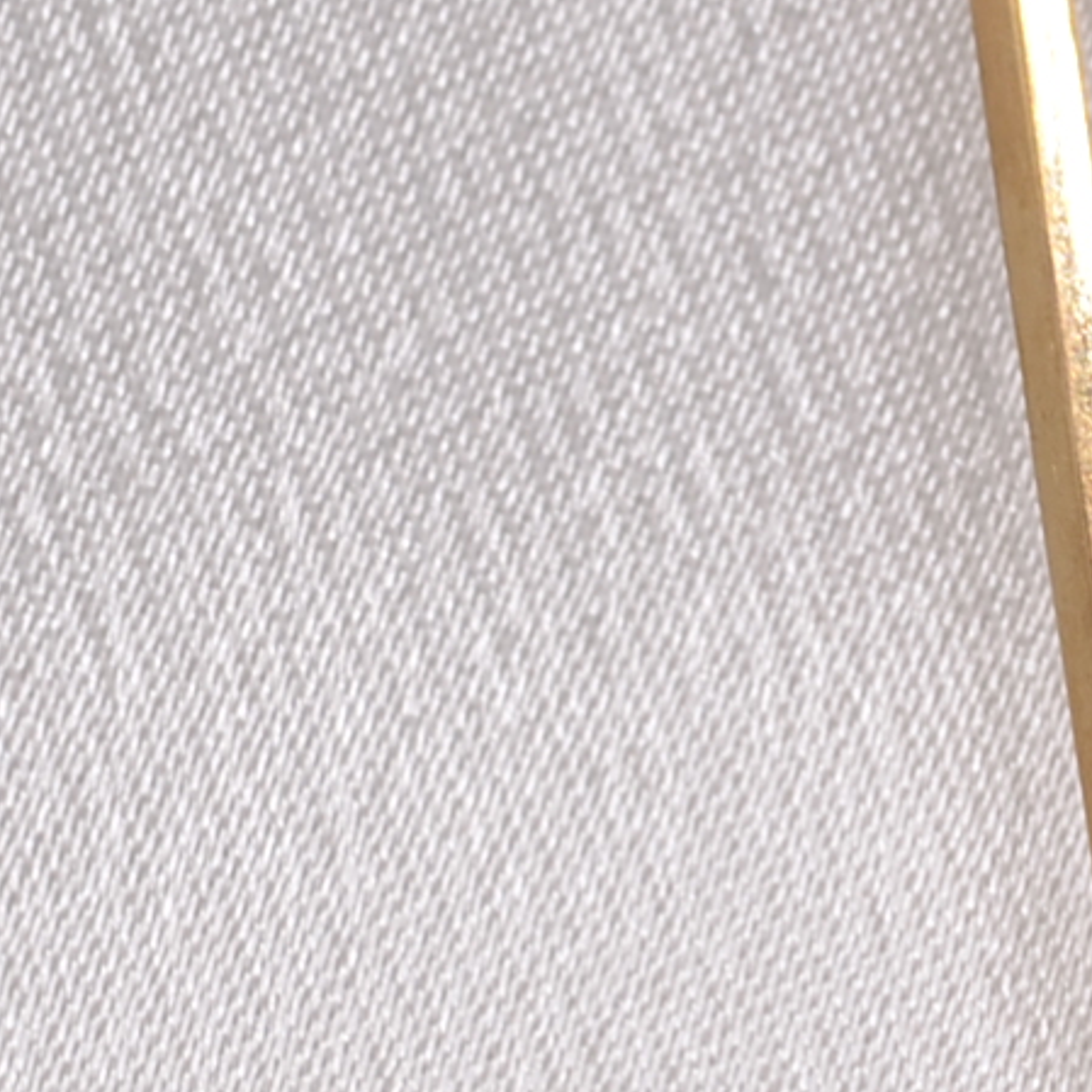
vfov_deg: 2.4
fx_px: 26173
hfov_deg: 2.4
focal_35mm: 733
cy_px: 494
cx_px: 1031
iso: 100
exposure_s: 1/40
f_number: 14
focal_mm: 105
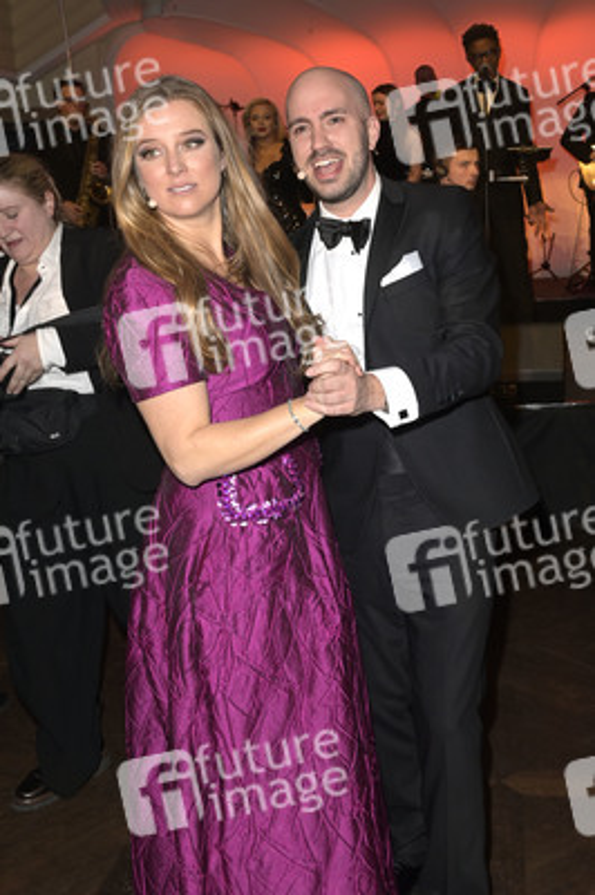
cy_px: 448
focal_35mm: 35
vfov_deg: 54.5
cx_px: 298
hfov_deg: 37.8
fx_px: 869
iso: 640
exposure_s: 1/125
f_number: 5.6
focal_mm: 35
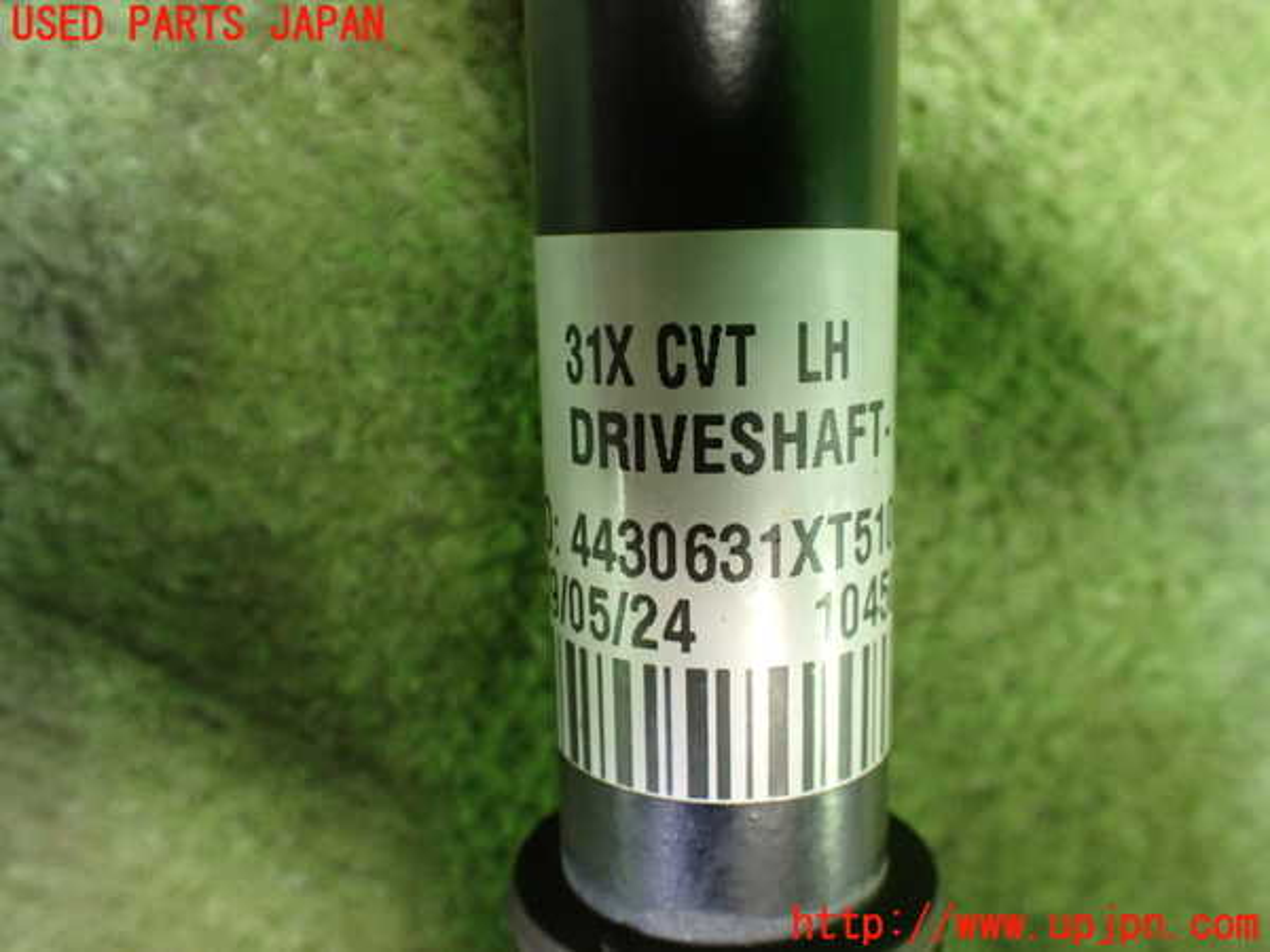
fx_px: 1101
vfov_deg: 46.8
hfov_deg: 60.0
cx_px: 635
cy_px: 476
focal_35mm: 30
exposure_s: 1/30
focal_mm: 5.4
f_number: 2.3
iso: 800
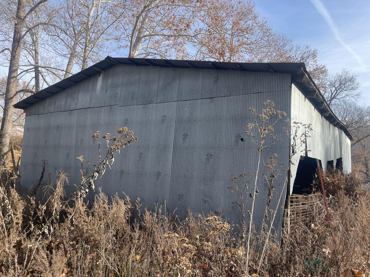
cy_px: 138
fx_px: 267
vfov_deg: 54.9
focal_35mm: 25
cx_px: 185
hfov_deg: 69.4
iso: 32
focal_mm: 5.1
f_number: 1.6
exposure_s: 1/930
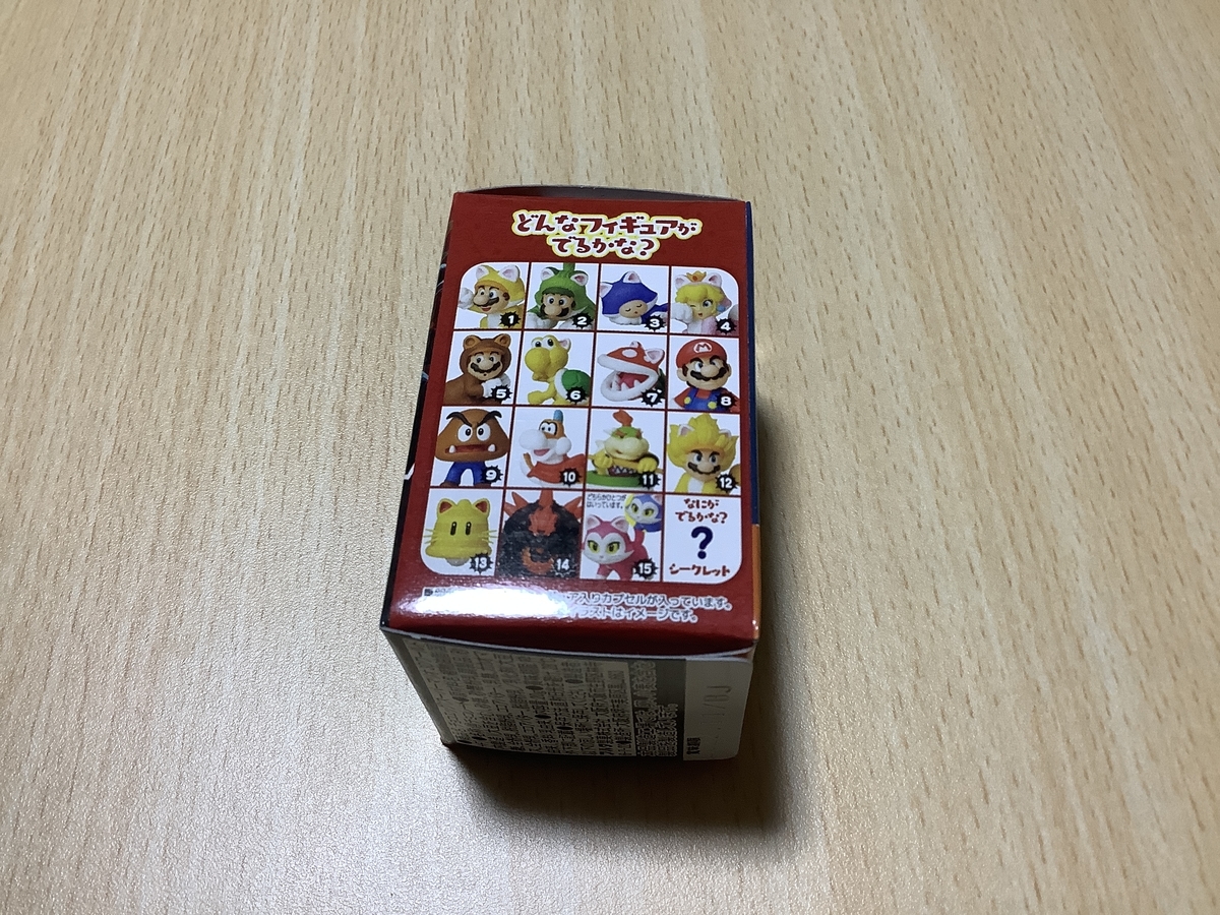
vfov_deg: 45.4
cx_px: 610
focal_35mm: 31
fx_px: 1093
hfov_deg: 58.4
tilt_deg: -59.1
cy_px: 458
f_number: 2.4
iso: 80
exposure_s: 1/60
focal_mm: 3.3
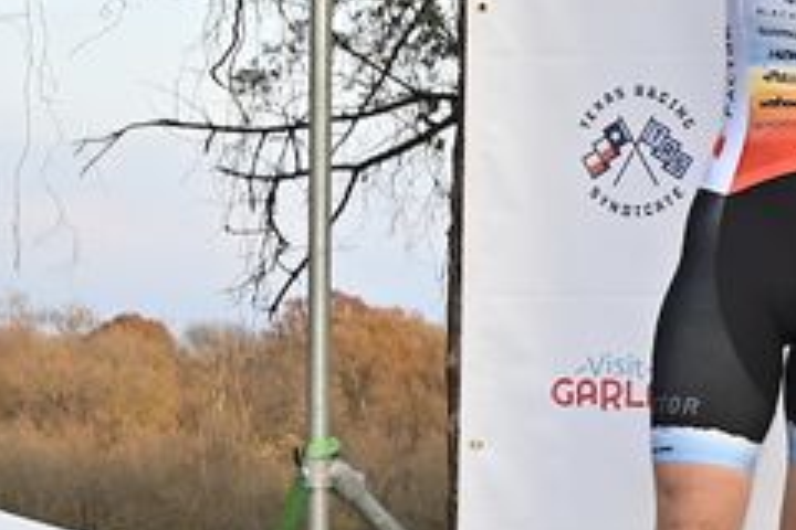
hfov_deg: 14.6
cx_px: 1294
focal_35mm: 128
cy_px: 311
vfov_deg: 10.7
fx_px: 2830
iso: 200
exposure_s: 1/500
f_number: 2.8
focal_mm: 24
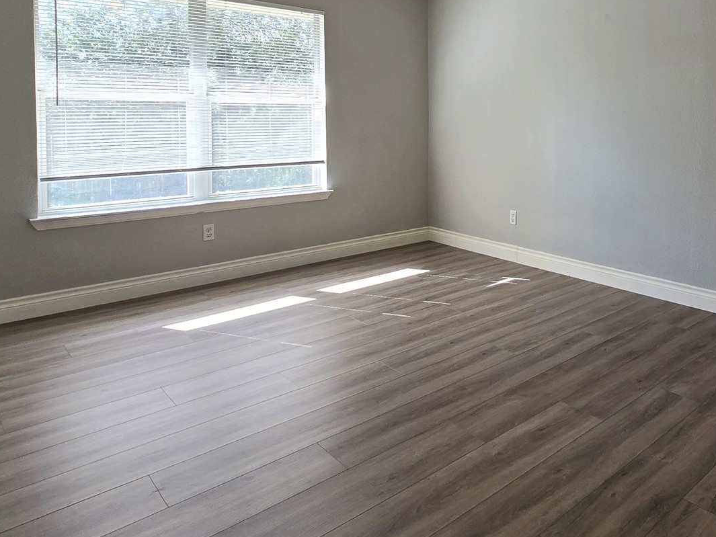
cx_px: 541
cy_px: 132
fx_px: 517
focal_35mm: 25
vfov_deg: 52.4
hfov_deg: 65.0
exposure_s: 1/120
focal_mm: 2.2
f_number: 2.2
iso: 50
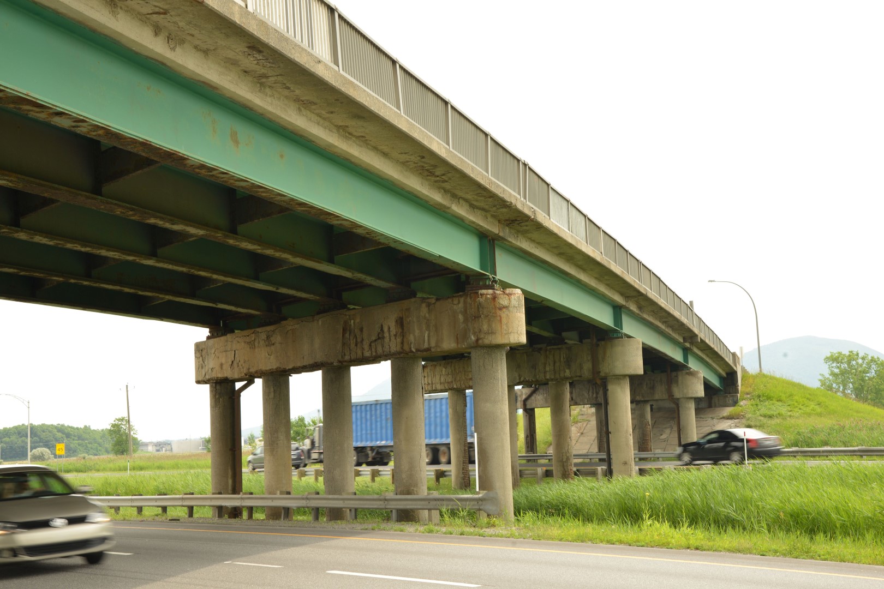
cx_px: 442
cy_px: 294
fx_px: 1424
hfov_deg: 34.5
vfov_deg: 23.4
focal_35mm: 58
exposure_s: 1/80
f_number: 11
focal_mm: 58
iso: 320
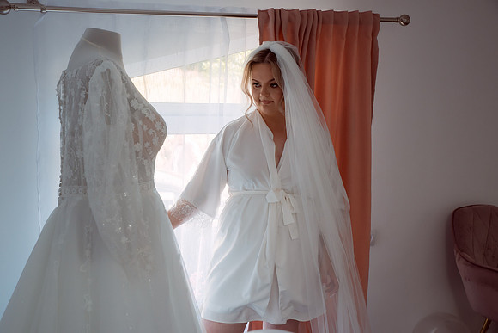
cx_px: 249
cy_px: 166
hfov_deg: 39.6
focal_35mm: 50
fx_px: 692
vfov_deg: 27.0
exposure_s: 1/125
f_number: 5.6
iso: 800
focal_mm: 50
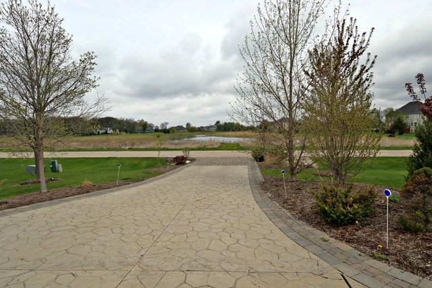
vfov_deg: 67.4
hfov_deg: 90.0
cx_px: 216
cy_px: 144
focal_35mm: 18
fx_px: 216
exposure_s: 1/180
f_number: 8
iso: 100
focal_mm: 12
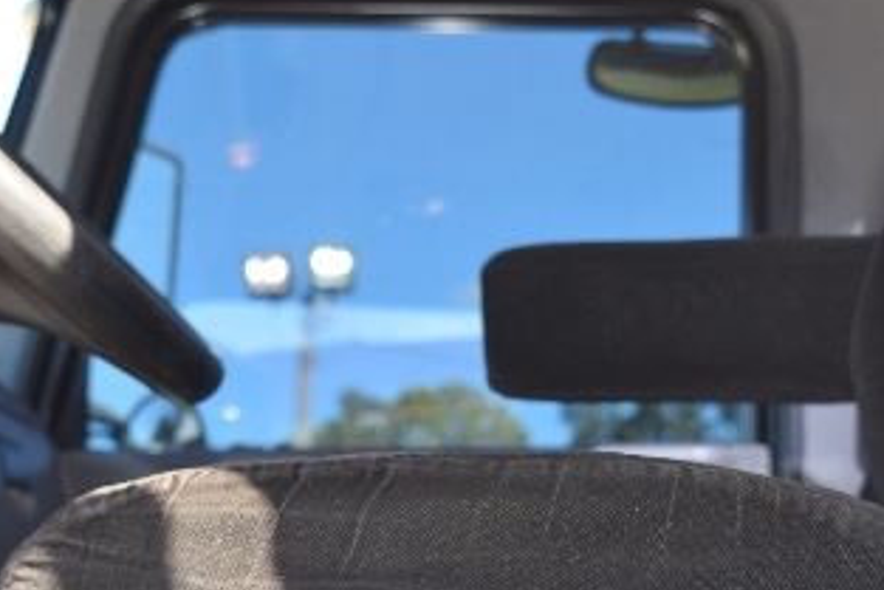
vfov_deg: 15.9
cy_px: 402
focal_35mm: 86
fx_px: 2113
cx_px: 263
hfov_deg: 23.5
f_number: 5.6
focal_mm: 28
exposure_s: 1/125
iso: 250
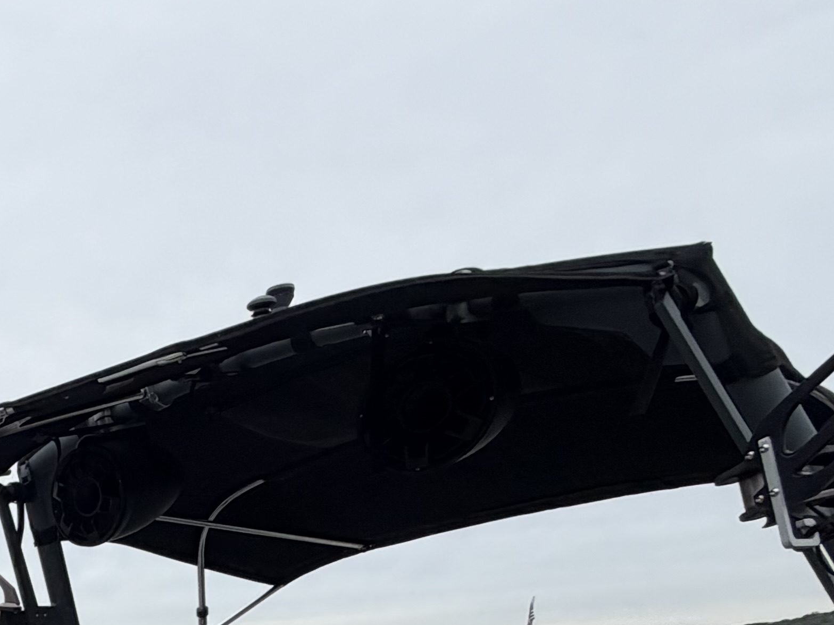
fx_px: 1229
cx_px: -404
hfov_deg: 27.0
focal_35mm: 51
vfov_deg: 22.6
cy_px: 972
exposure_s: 1/510
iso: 40
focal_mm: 2.22
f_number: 2.2
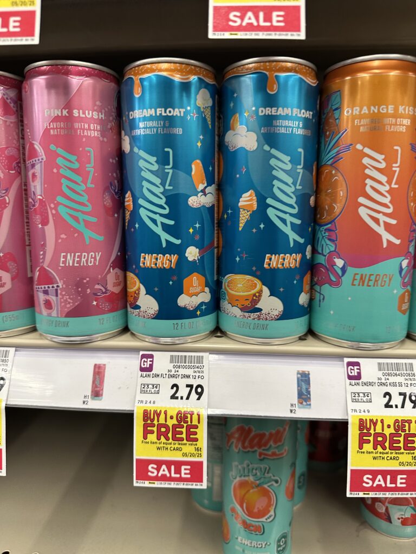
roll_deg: -1.3
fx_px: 385
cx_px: 208
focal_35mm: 24
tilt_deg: -11.6
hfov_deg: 56.8
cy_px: 277
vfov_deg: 71.6
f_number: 1.78
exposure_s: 1/70
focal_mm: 6.86
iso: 250
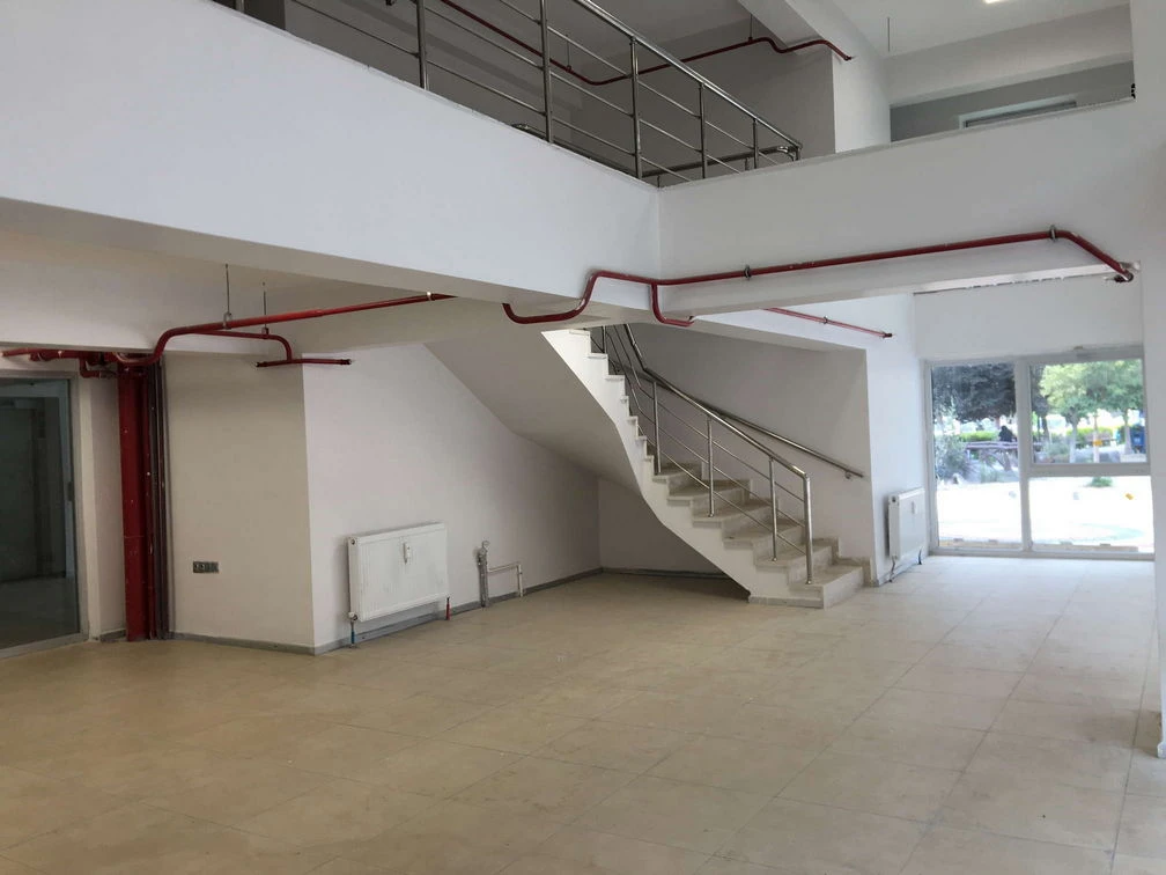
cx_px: 583
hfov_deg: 61.7
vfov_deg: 48.2
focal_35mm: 29
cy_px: 438
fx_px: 977
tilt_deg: +0.8
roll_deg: +2.0
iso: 25
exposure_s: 1/50
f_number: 2.2
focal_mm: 4.15
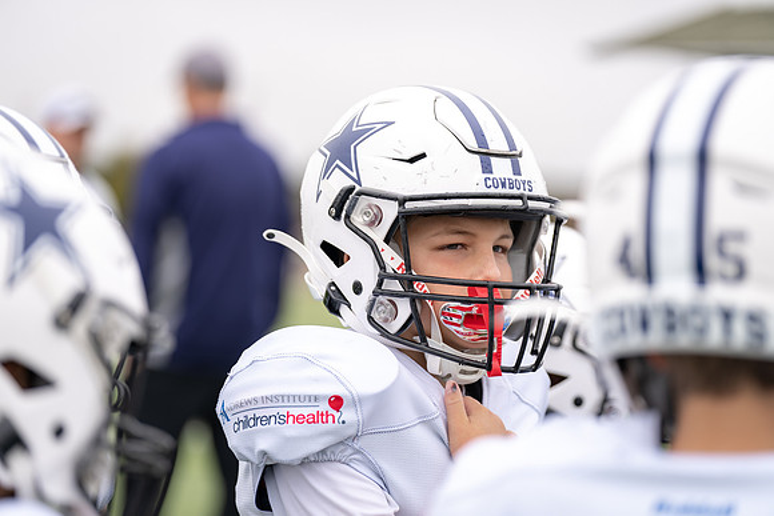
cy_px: 258
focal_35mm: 129
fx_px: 2774
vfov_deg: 10.6
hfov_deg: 15.9
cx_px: 387
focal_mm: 129
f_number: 2.8
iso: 100
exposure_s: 1/320
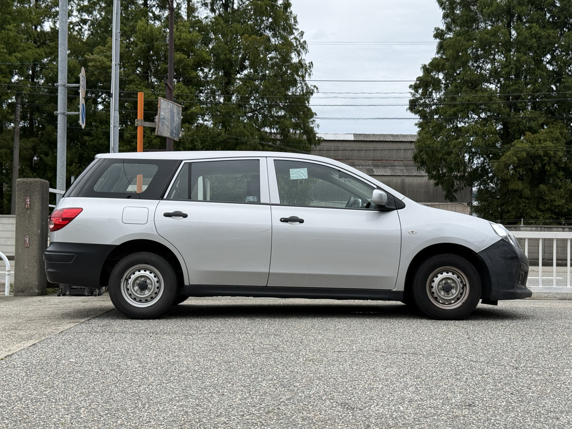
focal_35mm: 48
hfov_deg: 39.7
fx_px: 793
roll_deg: -0.8
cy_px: 214
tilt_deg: +1.6
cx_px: 286
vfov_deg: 30.3
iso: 80
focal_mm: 6.76
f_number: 1.78
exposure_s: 1/2976
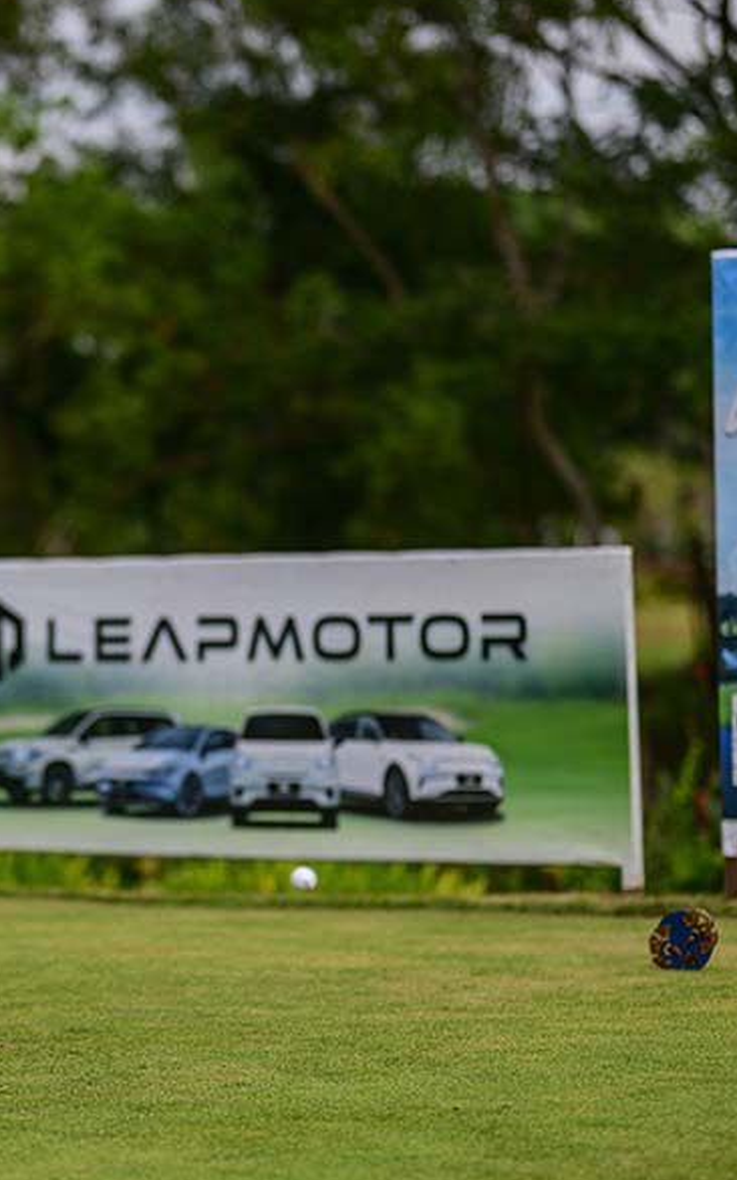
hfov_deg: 9.2
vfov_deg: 14.7
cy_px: 616
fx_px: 4566
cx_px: 16
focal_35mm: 142
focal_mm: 85
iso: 110
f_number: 1.2
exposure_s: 1/12800
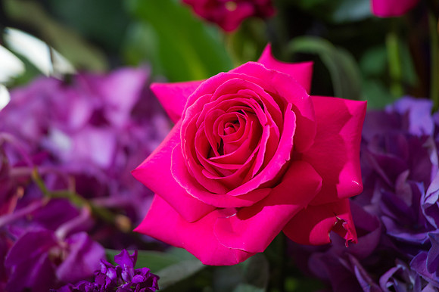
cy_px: 146
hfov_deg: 10.3
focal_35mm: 200
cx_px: 220
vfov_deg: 6.9
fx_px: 2437
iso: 1000
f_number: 5.6
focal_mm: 200
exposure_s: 1/60
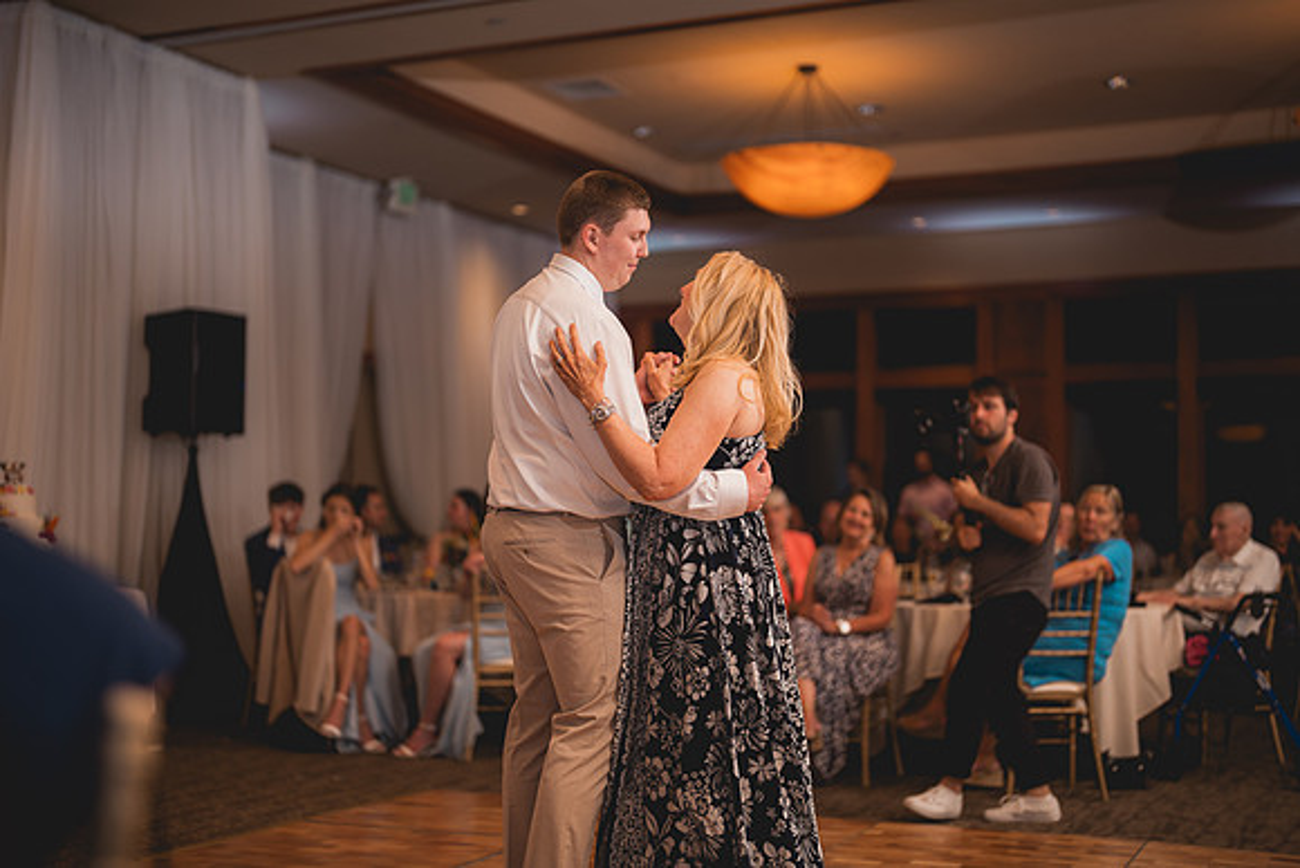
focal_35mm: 50
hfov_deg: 39.6
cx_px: 650
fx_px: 1806
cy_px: 434
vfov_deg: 27.0
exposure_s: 1/250
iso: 125
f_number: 1.2
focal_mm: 50
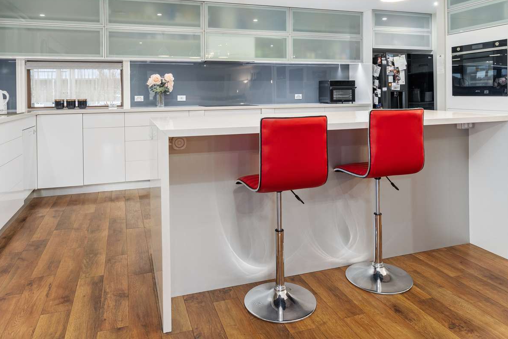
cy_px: 98
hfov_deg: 69.4
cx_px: 253
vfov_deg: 48.2
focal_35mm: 26
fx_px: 367
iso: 320
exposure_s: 1/6
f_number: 7.1
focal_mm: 16
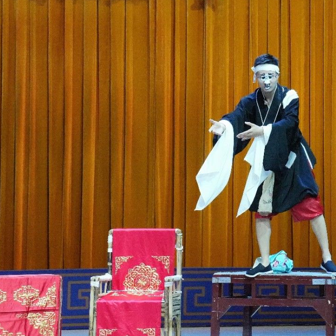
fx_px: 1801
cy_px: 137
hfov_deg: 10.6
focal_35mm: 164
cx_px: 270
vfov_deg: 10.7
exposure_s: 1/1250
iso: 12800
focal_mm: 99
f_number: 7.1
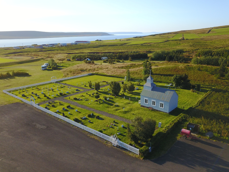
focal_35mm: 27
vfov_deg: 51.4
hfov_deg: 65.3
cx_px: 117
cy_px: 85
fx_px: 179
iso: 110
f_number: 2.2
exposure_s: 1/50
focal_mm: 4.73
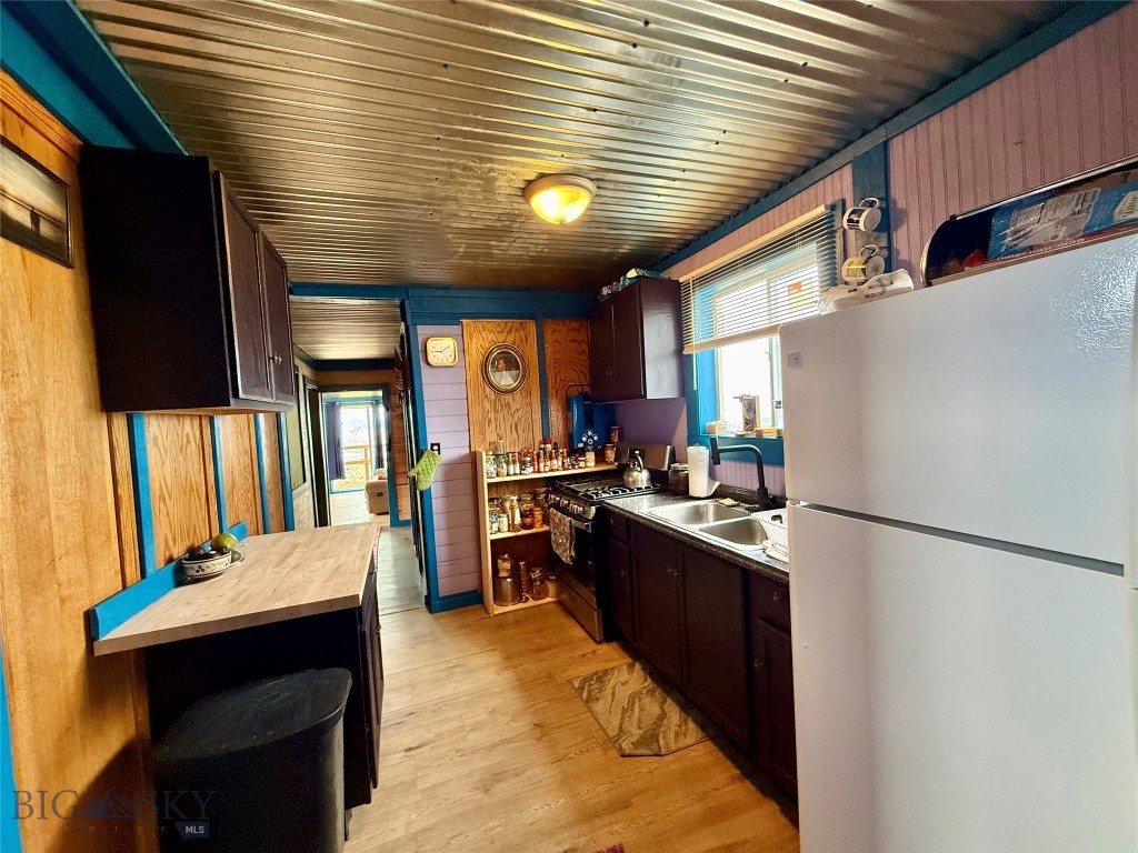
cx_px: 569
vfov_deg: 85.7
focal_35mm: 14
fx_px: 460
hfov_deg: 102.1
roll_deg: +3.1
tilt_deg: -1.6
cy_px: 426
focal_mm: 2.22
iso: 250
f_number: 2.2
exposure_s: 1/120
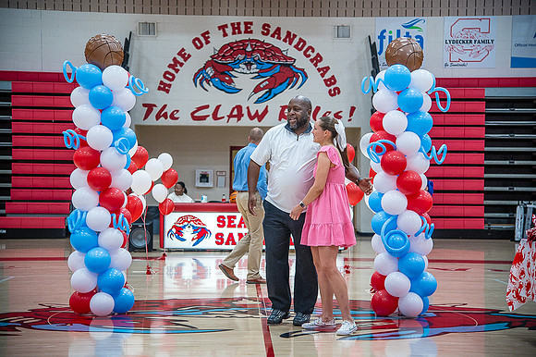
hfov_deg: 27.0
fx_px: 1116
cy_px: 178
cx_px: 268
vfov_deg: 18.2
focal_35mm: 75
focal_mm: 75
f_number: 4
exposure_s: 1/320
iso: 2000
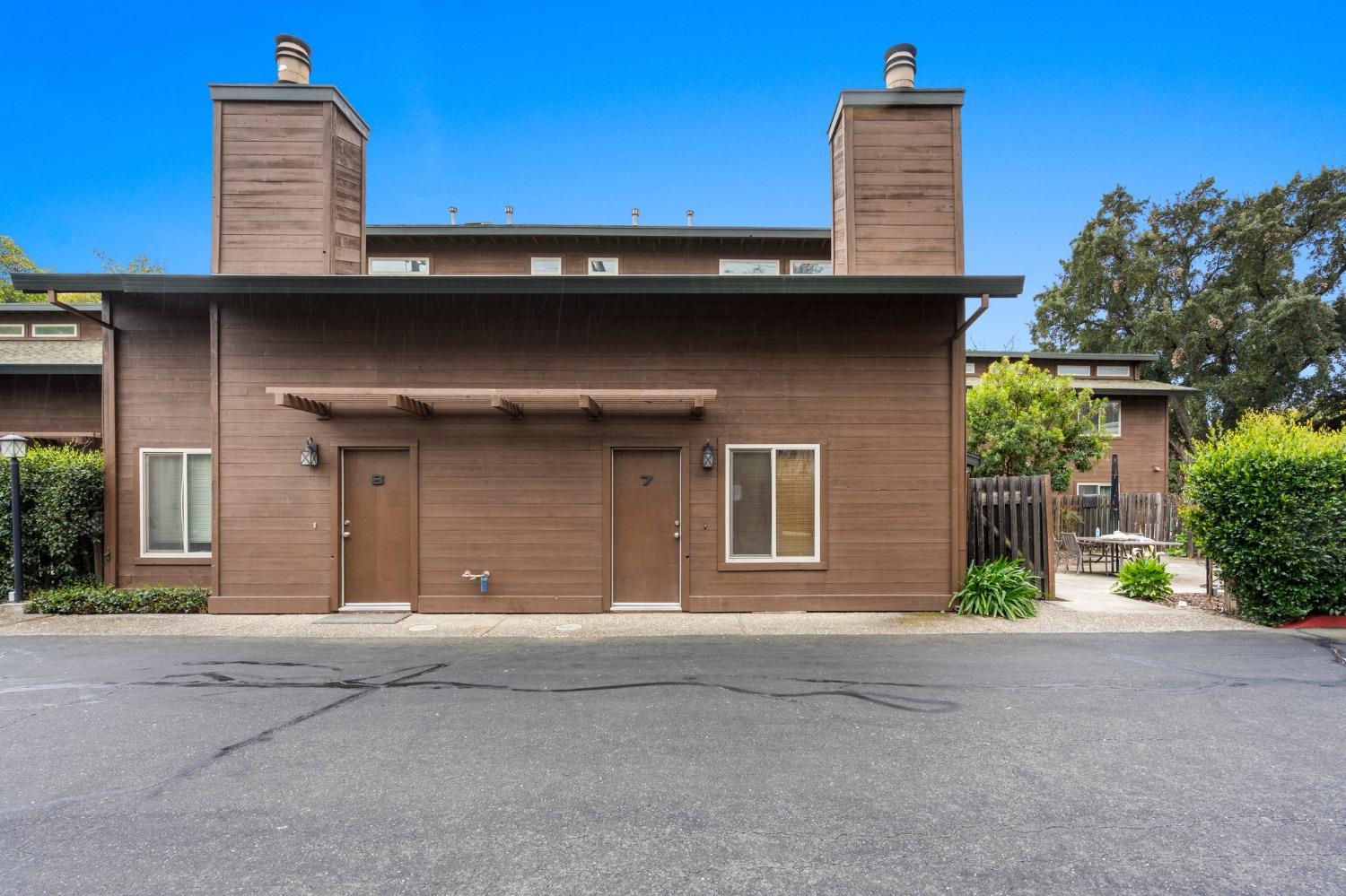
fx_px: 598
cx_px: 673
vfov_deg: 73.7
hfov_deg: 96.8
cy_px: 448
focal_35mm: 16
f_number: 8
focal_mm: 16
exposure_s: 1/40
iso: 320
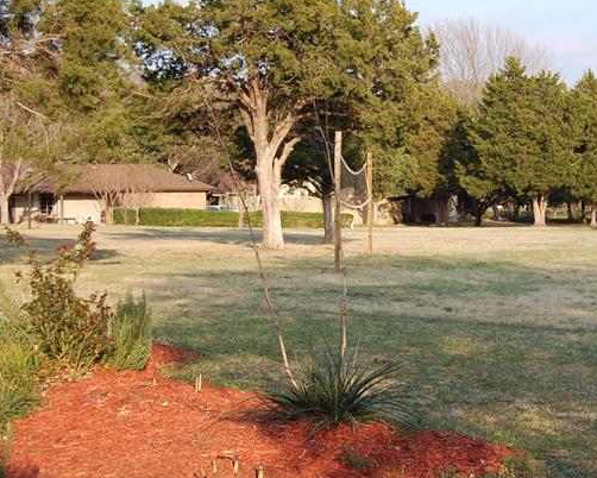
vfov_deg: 17.8
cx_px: 543
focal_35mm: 86
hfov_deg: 21.7
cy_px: 169
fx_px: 1520
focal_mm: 30
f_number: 8
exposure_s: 1/250
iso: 200
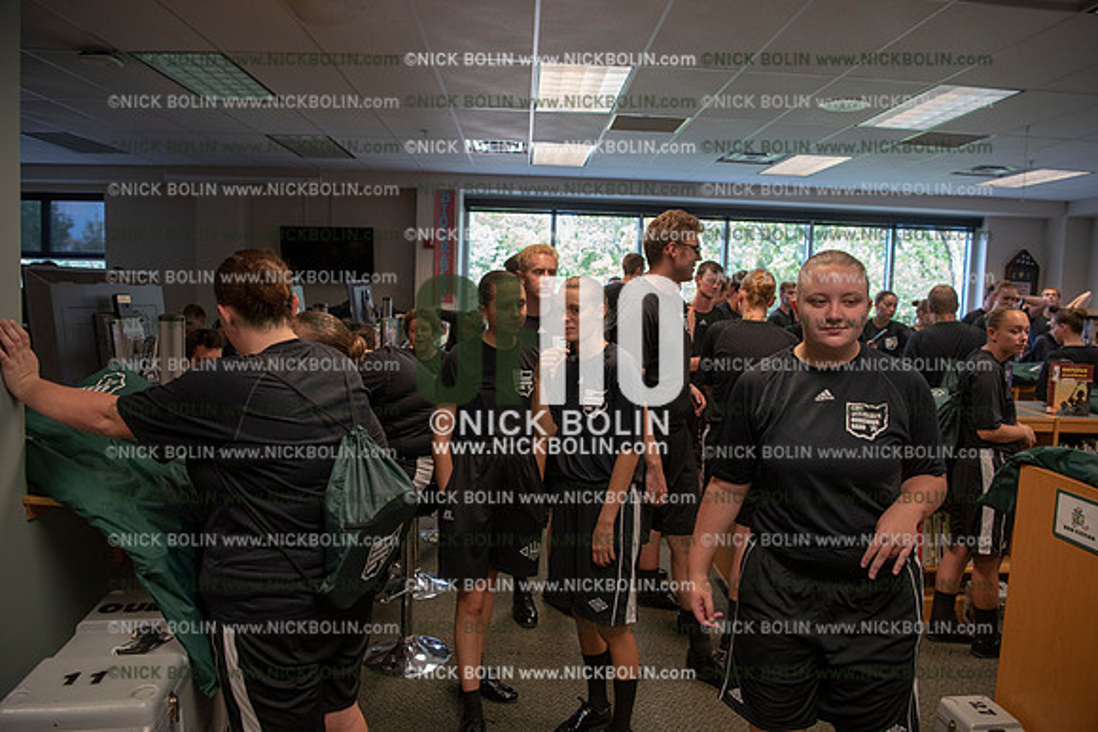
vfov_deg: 53.2
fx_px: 732
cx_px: 549
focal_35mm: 24
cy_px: 366
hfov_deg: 73.7
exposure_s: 1/200
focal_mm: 24
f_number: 3.5
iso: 1600
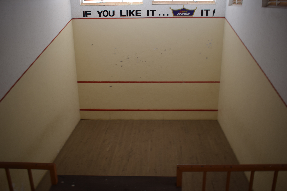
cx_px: 144
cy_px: 96
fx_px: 263
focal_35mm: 33
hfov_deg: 57.2
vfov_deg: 40.0
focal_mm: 22
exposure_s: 2.5
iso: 100
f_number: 3.8
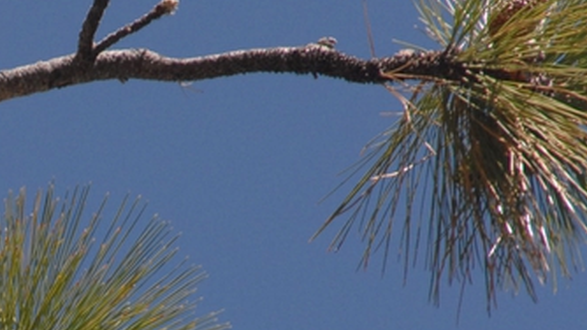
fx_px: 22526
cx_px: -139
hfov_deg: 1.5
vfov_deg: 0.8
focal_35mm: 1447
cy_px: 410
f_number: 9
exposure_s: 1/320
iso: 400
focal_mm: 300
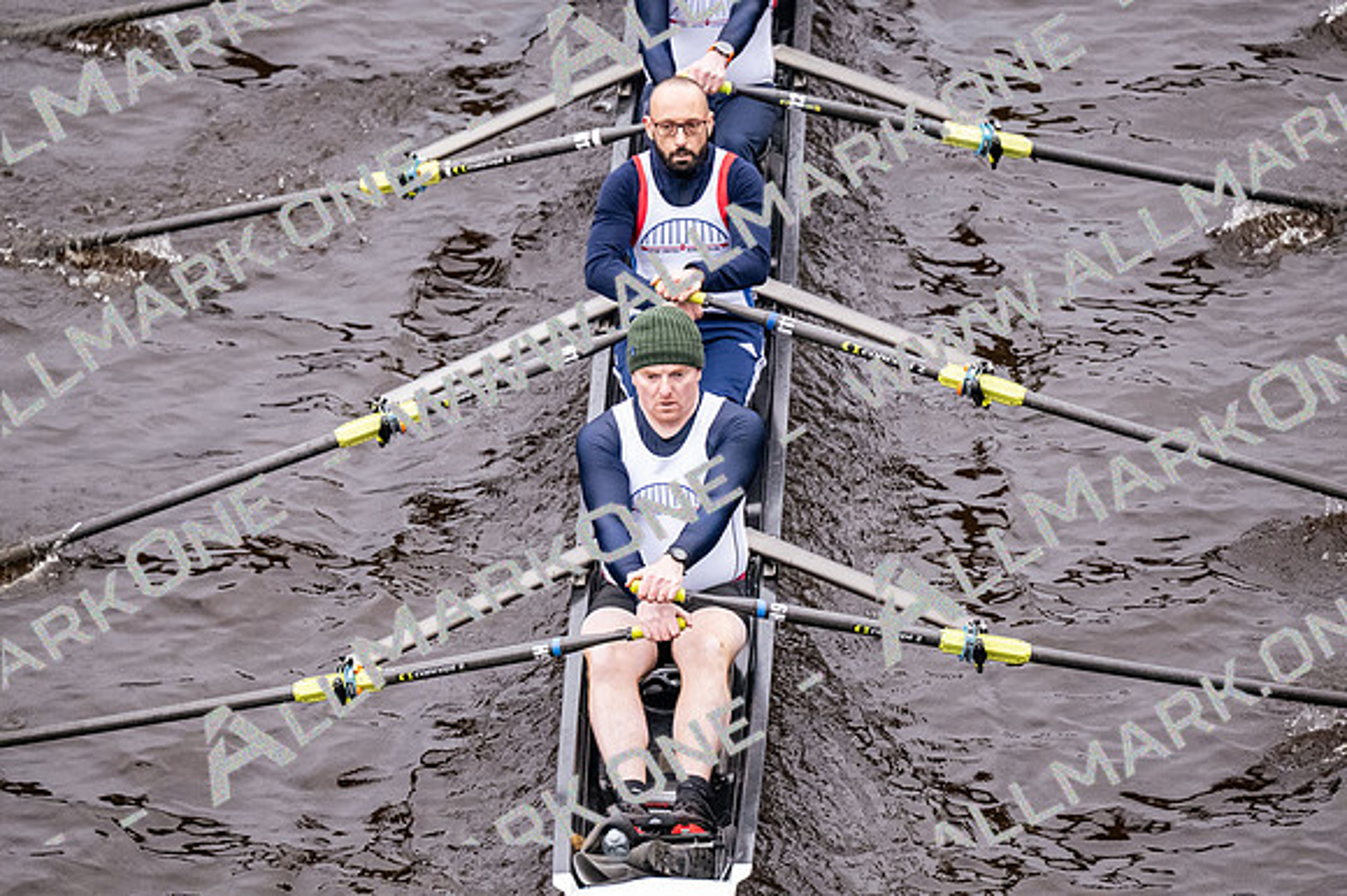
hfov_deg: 6.9
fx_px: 11218
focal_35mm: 300
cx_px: 674
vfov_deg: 4.6
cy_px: 448
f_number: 2.8
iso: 4000
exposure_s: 1/2000
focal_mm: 200
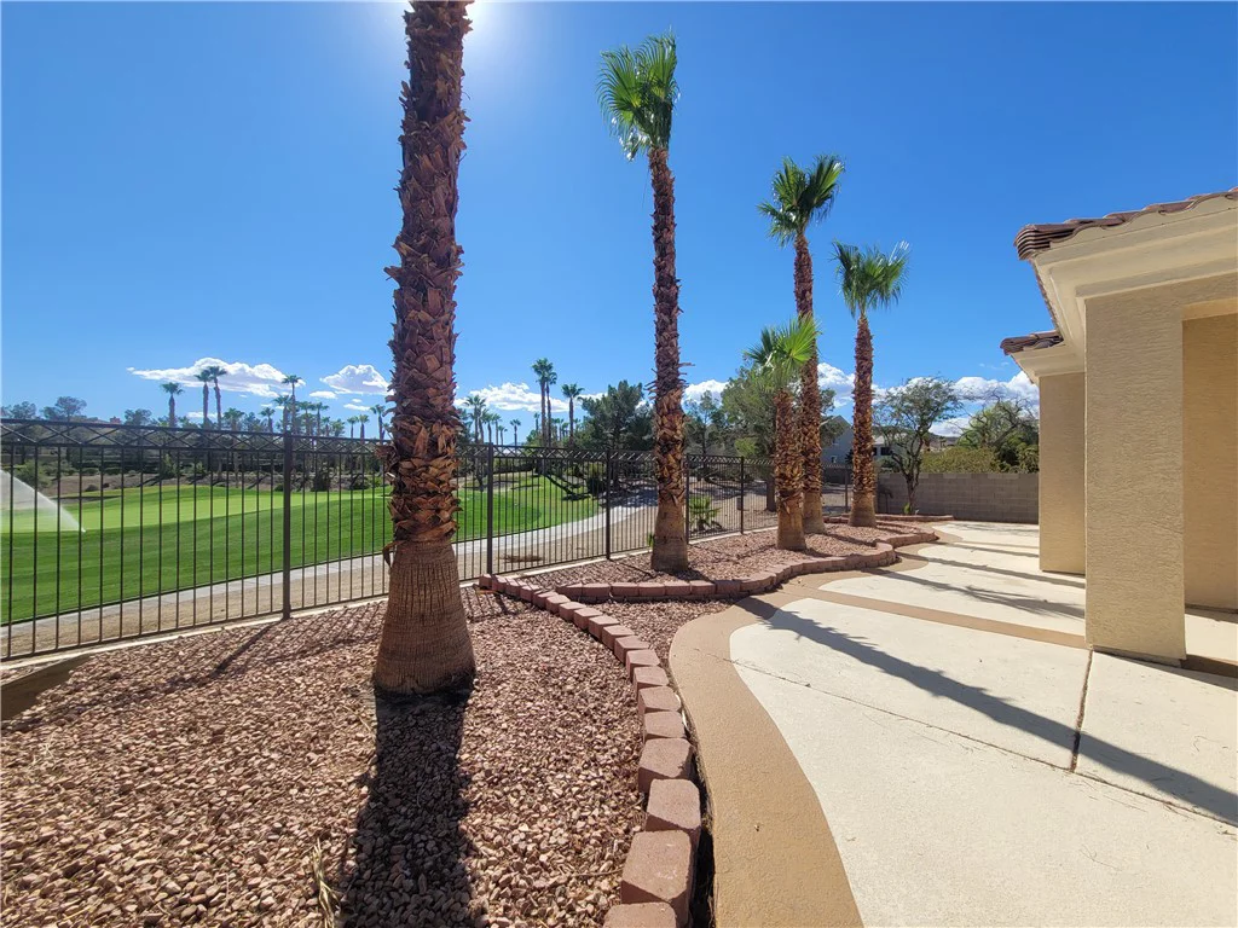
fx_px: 465
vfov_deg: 89.9
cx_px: 619
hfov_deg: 106.2
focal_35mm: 13
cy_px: 464
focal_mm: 2.2
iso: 50
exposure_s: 1/2246
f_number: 2.2
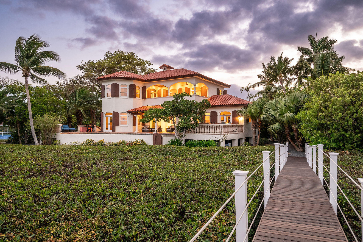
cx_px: 182
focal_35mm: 24
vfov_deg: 52.2
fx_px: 247
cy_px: 121
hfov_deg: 72.6
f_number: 6.3
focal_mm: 24.5
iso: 800
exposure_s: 1/13
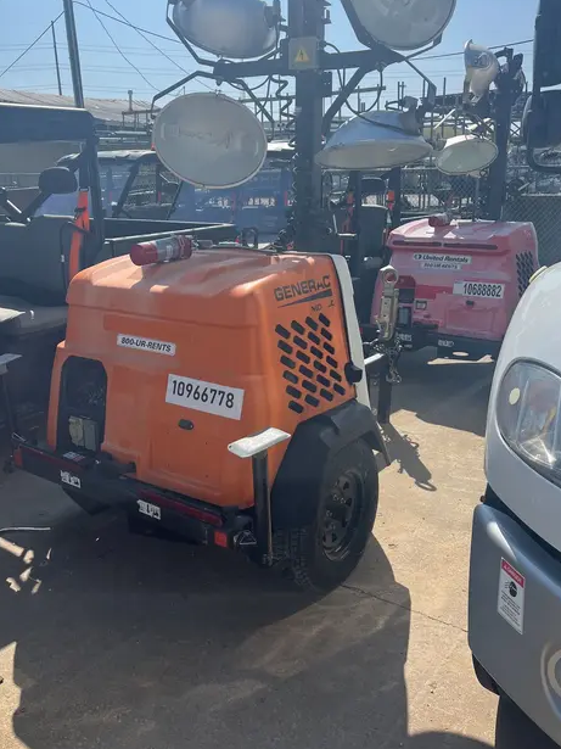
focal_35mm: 31
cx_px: 271
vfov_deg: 58.2
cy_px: 336
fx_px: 670
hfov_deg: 45.4
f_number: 1.6
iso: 50
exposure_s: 1/3745
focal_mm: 5.1
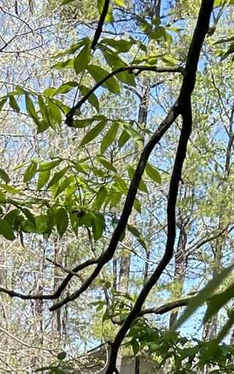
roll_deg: -1.7
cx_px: 51
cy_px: 675
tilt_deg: -9.7
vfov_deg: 15.0
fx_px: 1235
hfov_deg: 10.8
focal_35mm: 121
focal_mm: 5.7
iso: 50
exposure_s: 1/1089
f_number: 1.5
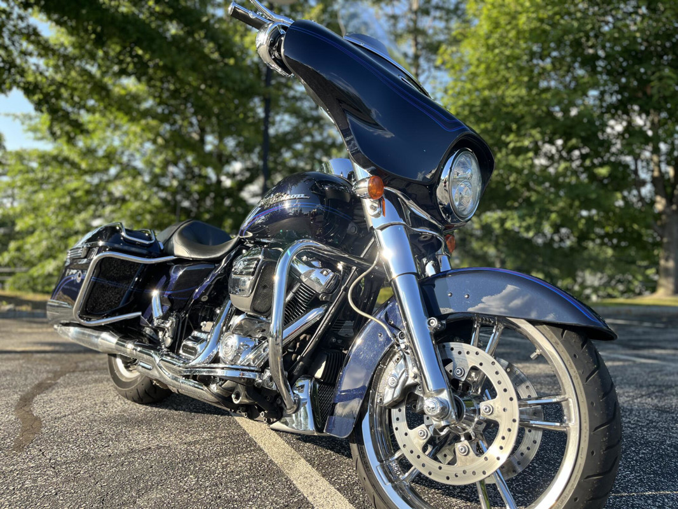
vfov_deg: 53.1
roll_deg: -1.2
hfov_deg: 67.3
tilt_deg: -0.2
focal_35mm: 26
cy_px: 254
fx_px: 509
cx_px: 339
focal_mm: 5.1
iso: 50
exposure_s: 1/625
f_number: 1.6
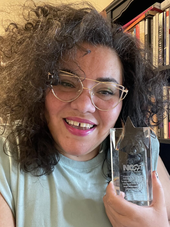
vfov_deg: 58.4
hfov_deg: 45.4
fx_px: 203
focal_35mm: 31
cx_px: 87
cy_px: 114
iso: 640
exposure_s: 1/30
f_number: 2.2
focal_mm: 2.71
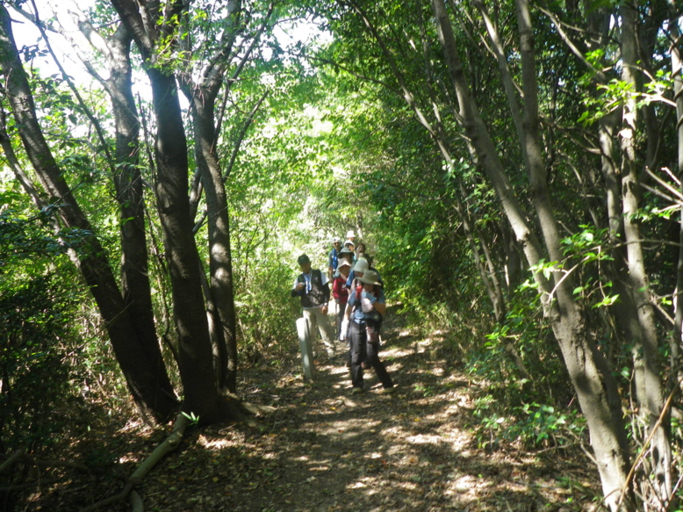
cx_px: 339
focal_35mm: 36
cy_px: 250
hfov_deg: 51.4
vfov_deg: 39.6
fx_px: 710
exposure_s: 1/60
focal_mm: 6.2
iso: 125
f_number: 3.8
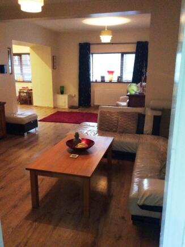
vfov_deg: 56.9
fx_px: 229
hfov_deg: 44.0
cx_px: 92
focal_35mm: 32
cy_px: 124
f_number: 2.4
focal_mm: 3.3
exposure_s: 1/17
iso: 400
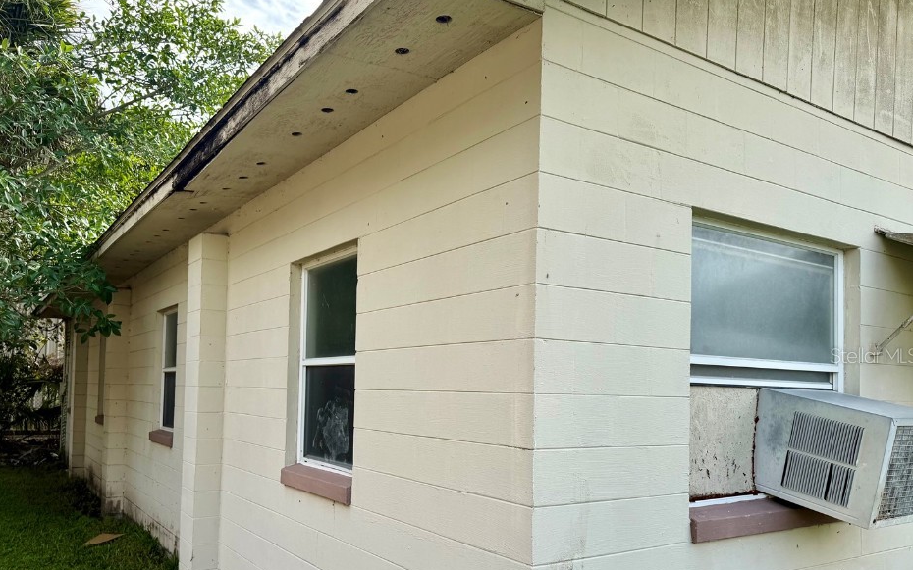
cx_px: 420
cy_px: 355
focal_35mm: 28
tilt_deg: +3.2
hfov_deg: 66.4
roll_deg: -1.1
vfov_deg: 44.2
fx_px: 697
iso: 80
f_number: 1.78
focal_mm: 6.76
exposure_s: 1/1855
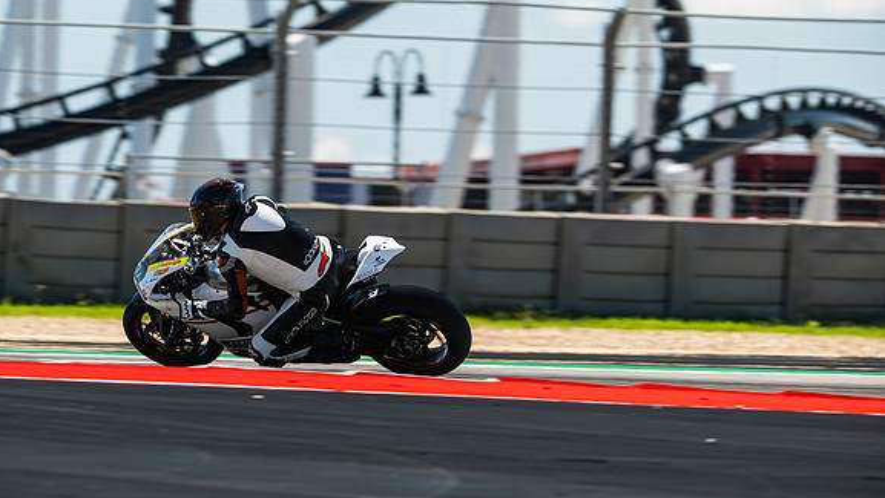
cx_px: 442
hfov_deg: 4.9
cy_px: 272
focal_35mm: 442
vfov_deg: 2.8
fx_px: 10376
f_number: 4.5
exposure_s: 1/400
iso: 160
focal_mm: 280
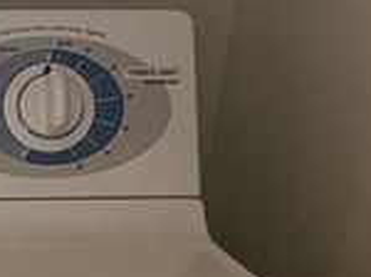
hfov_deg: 8.7
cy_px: 628
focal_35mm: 198
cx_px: -623
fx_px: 2119
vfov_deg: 7.1
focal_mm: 3
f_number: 1.8
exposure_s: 1/120
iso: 32
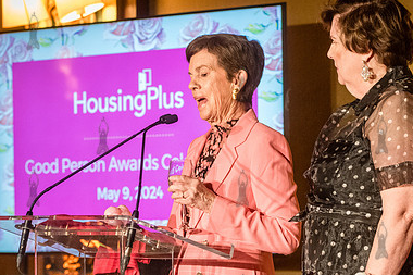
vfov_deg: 7.7
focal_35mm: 178
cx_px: 273
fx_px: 2041
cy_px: 205
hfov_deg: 11.5
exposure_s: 1/200
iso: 6400
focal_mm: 105
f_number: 4
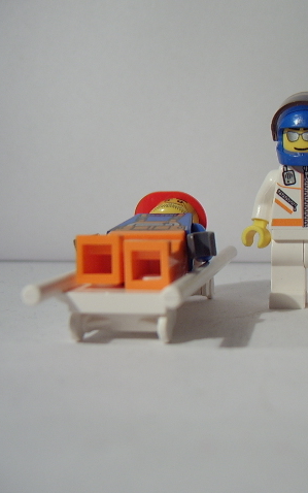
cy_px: 246
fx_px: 591
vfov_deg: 45.3
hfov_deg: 27.7
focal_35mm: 44
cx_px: 300
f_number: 2.7
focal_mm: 8.13
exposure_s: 1/21
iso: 100
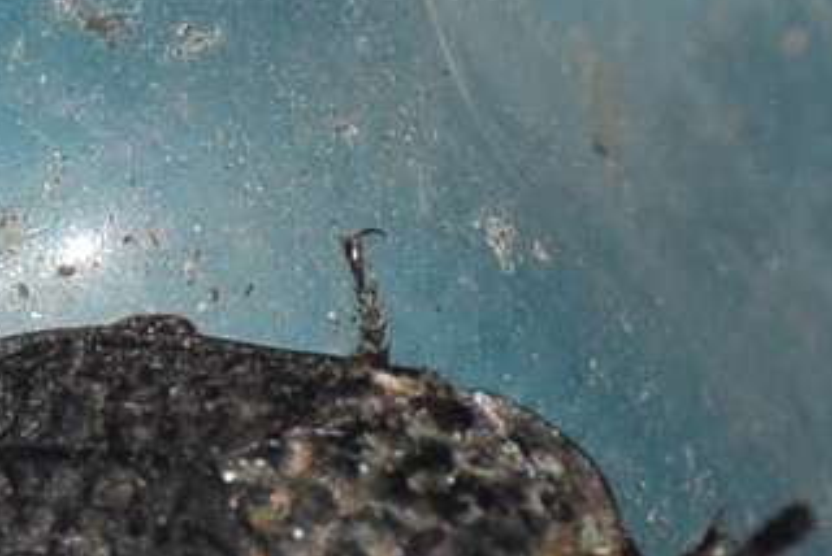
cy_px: 436
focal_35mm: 471
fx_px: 10906
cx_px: 225
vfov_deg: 2.9
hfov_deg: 4.4
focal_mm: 105
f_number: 8
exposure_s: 1/60
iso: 100
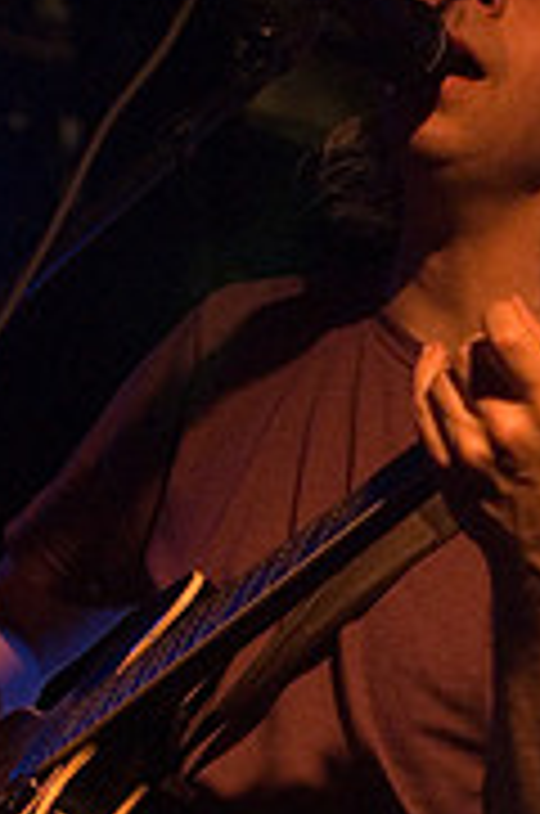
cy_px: 616
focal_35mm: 179
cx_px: 466
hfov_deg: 7.6
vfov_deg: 11.5
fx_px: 4043
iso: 1600
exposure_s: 1/30
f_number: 2.8
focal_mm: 48
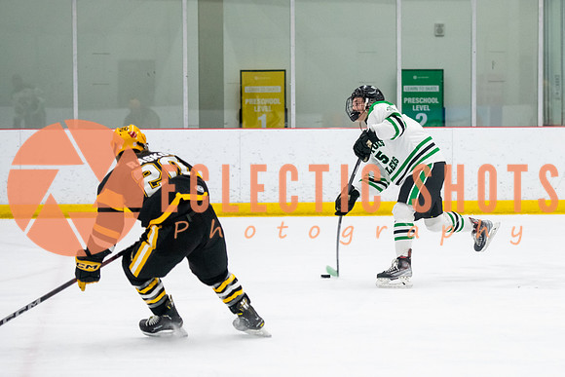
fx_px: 2299
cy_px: 180
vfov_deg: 9.4
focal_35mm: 146
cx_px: 389
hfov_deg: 14.0
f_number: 2.8
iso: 4000
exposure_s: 1/800
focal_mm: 102
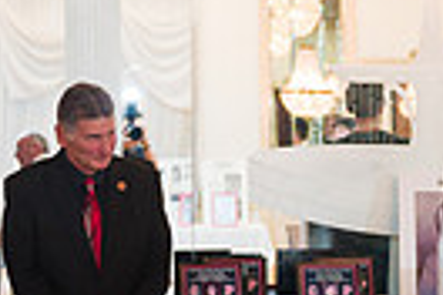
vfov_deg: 6.9
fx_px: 2436
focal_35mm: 198
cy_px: 319
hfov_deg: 10.2
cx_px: 523
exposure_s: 1/200
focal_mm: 42
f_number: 3.2
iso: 1000
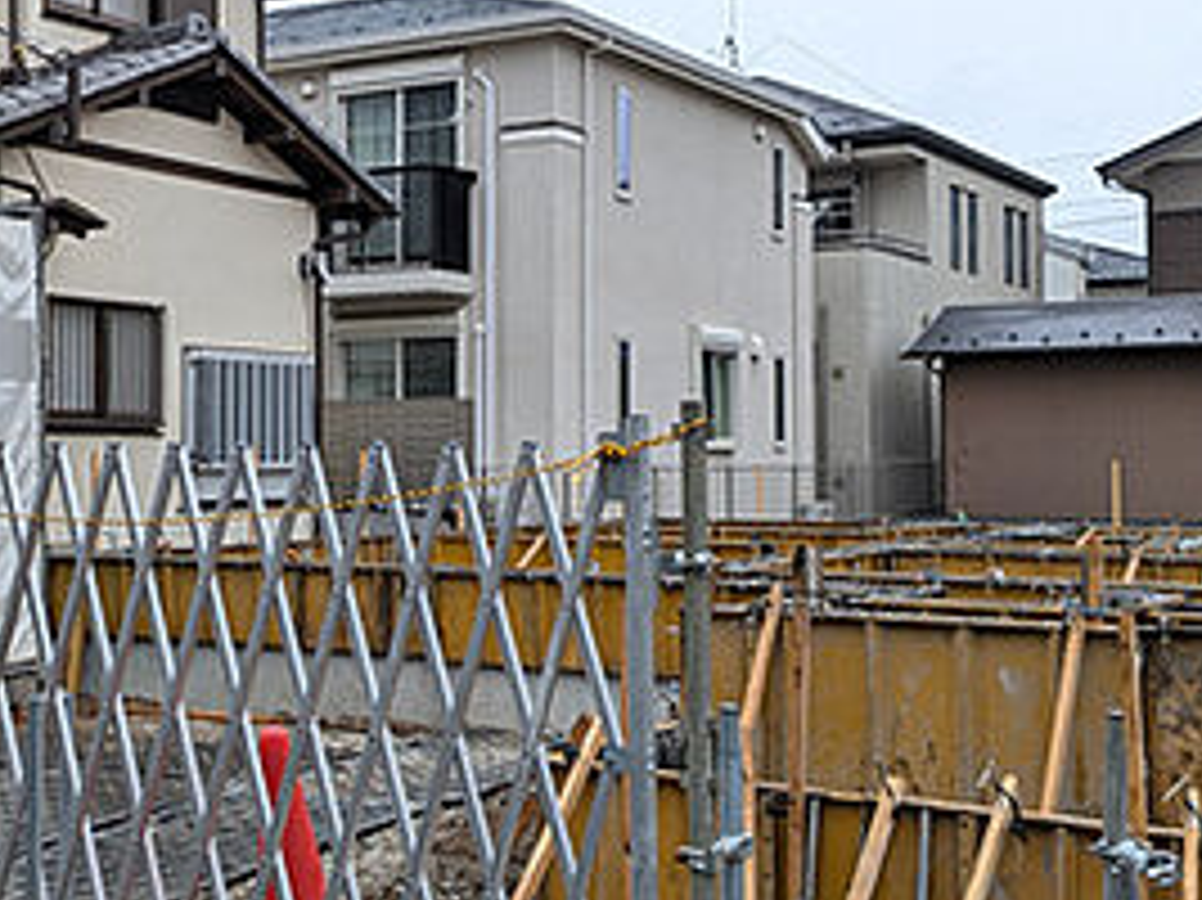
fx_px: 1874
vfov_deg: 27.0
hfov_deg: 35.0
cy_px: 374
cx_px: 338
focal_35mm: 54
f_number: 1.7
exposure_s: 1/976
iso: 29
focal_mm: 4.53
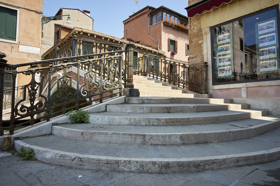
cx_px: 140
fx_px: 187
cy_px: 93
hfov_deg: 73.7
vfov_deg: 53.1
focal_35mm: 24
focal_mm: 24
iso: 100
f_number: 8
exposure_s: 1/100
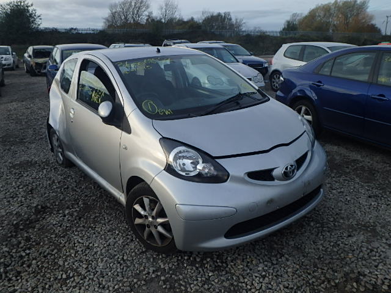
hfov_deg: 61.7
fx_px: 328
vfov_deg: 48.2
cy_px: 146
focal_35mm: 29
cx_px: 196
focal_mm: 5.2
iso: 125
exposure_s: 1/320
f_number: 4.6
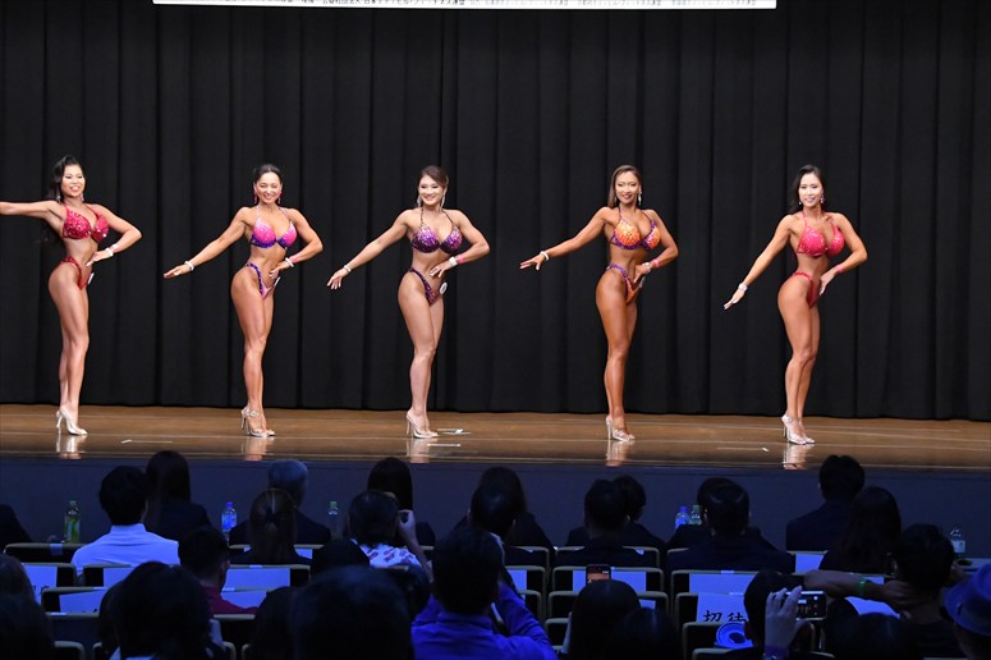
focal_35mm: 108
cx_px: 496
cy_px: 330
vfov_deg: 12.7
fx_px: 2972
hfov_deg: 18.9
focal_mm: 72
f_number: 5.6
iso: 8000
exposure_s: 1/400
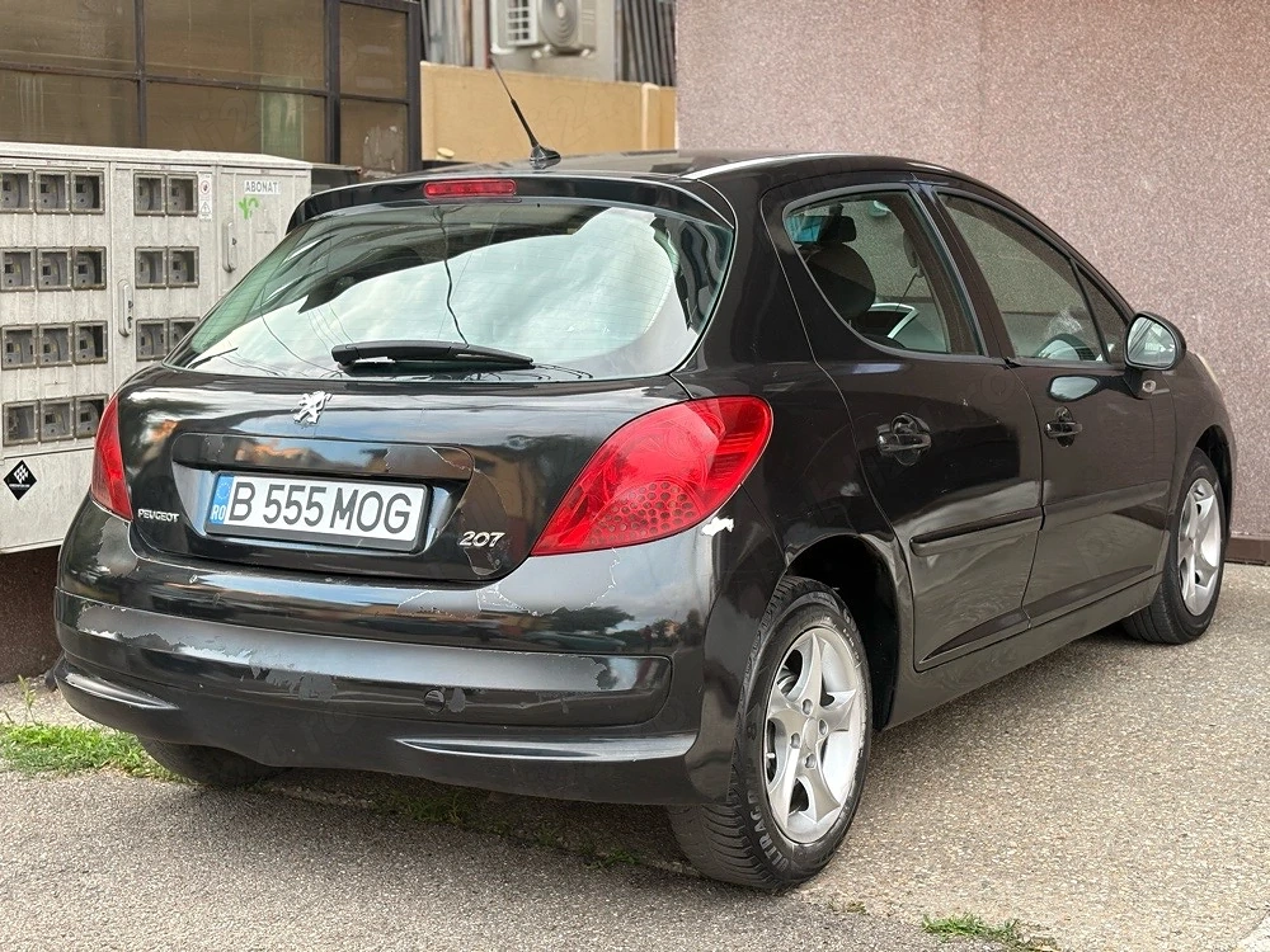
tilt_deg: -7.5
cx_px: 635
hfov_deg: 36.8
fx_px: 1908
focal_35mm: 52
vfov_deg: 28.0
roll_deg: +0.1
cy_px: 476
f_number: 1.6
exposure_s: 1/60
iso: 64
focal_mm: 5.96
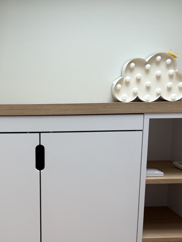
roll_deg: +1.3
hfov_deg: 31.4
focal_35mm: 45
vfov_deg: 41.3
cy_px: 168
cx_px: 39
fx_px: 315
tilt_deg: -10.9
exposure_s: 1/121
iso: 100
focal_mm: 5.96
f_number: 1.6
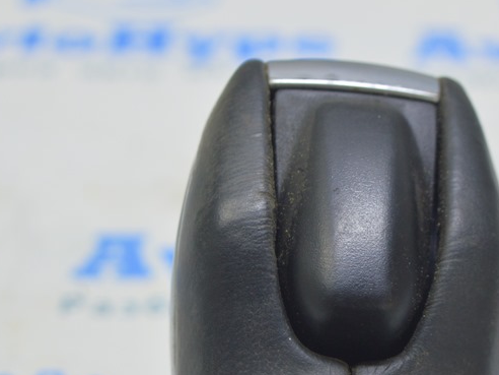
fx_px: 1730
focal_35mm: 120
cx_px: 278
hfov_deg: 16.4
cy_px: 262
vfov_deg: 12.3
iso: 400
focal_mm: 40
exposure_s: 1/20
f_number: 5.6
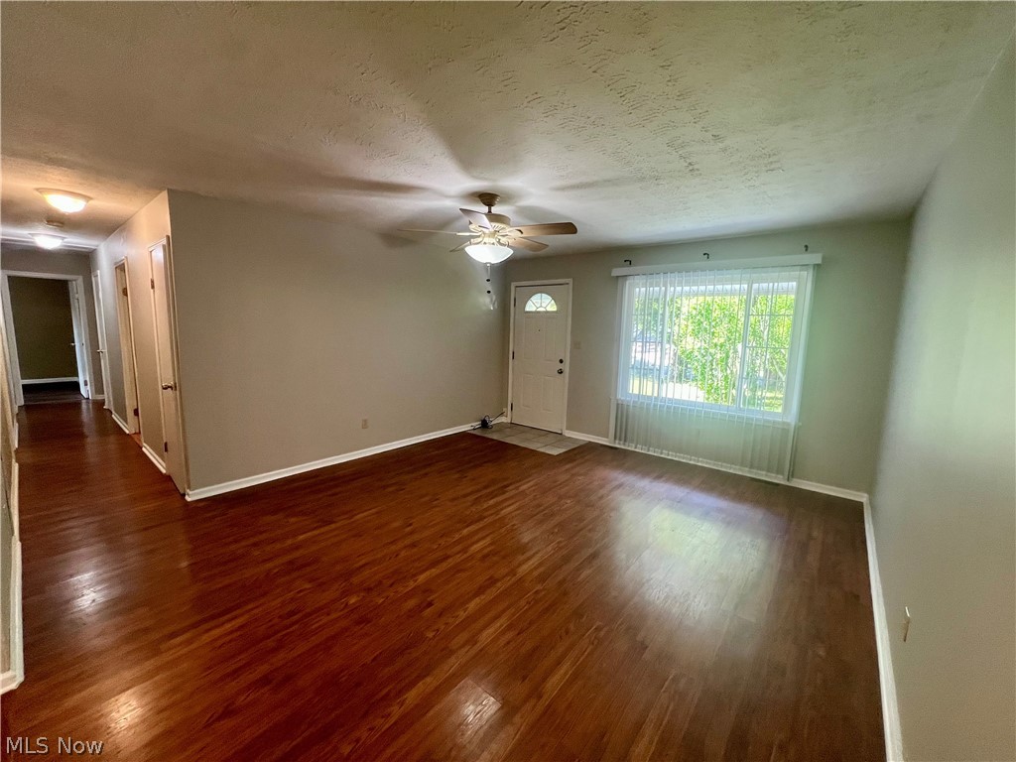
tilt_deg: -8.7
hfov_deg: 106.2
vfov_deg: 89.9
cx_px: 508
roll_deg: -0.7
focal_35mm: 13
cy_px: 381
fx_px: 382
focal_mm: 1.57
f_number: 1.8
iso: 250
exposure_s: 1/120
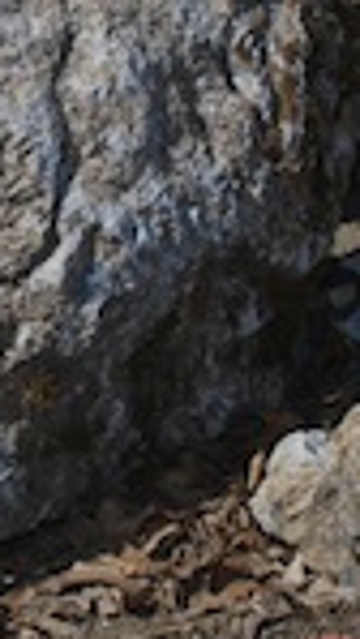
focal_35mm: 190
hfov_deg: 6.2
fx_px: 3219
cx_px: -347
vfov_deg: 11.2
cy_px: 32
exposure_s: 1/200
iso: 100
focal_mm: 36
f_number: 13
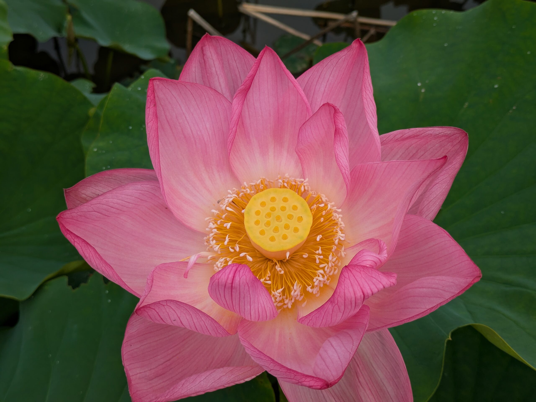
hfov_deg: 37.5
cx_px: 268
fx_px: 790
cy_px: 201
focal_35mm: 51
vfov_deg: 28.6
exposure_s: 1/1488
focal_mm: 5.43
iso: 45
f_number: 1.89
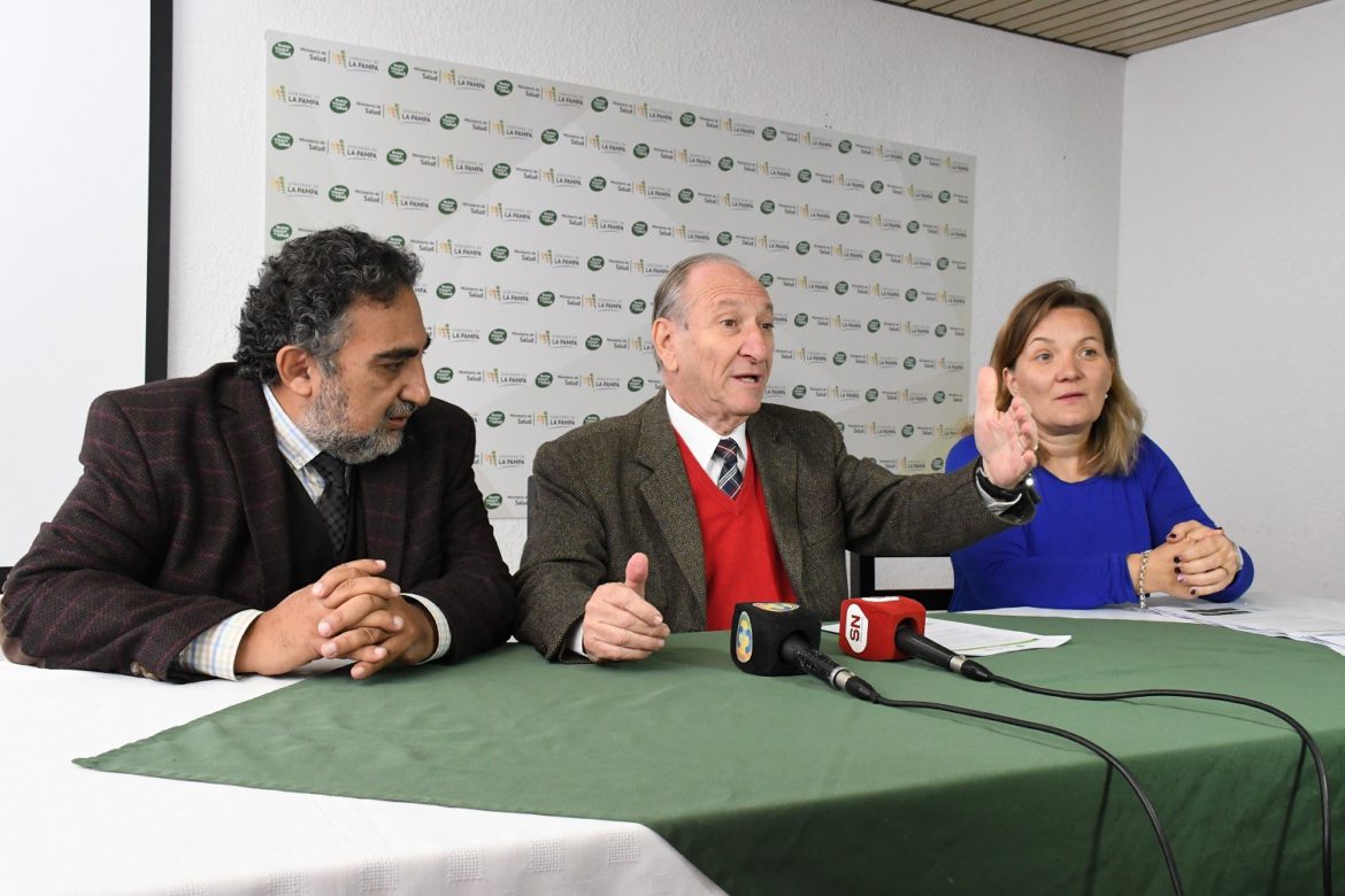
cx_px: 672
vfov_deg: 36.9
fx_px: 1345
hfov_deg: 53.1
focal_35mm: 36
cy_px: 448
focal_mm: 24
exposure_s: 1/125
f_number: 8
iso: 3200
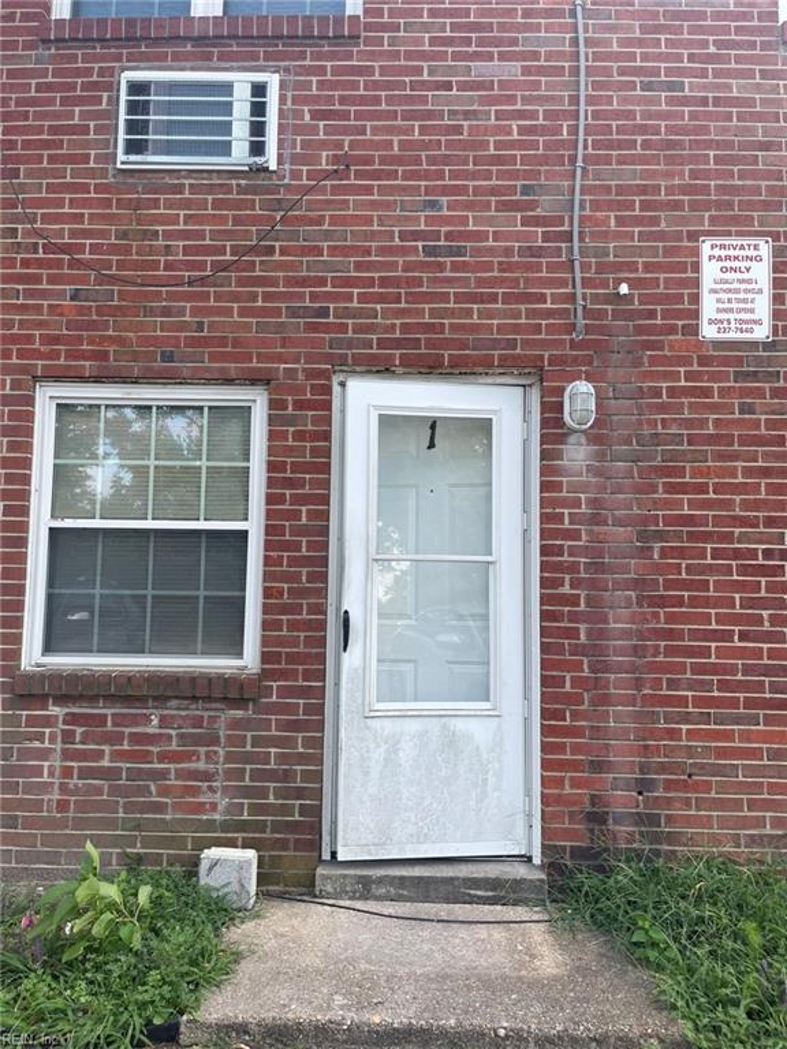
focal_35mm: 25
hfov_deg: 54.9
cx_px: 394
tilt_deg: +5.9
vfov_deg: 69.4
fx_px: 758
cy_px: 524
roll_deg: -0.1
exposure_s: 1/445
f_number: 1.6
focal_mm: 5.1
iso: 32
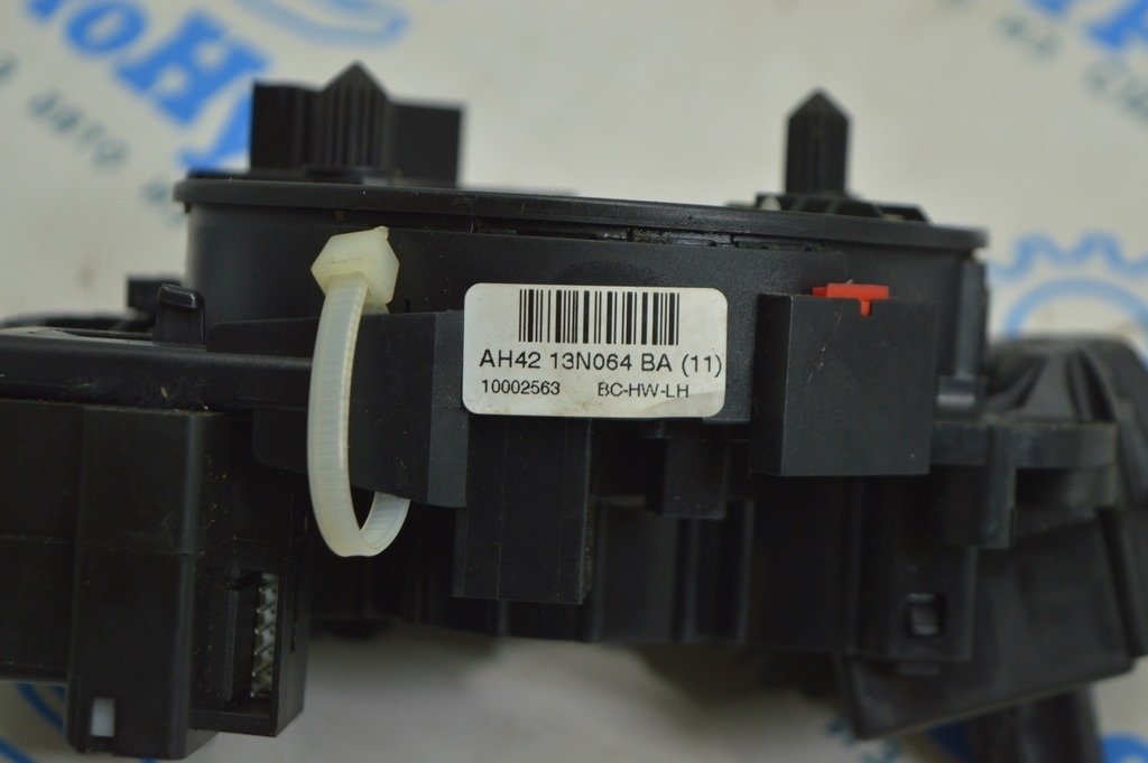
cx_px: 574
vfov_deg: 16.5
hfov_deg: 24.6
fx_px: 2629
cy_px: 382
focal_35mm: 82
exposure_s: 1/25
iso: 400
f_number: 5.6
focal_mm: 55
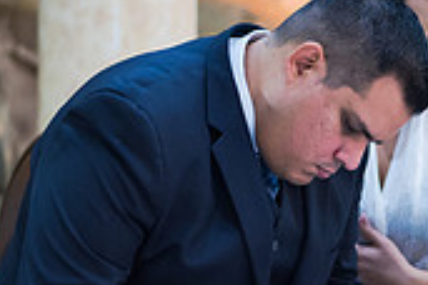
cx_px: 355
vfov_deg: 8.1
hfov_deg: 12.0
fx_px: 2021
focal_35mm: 170
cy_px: 151
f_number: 1.8
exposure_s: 1/200
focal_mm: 50
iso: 1600
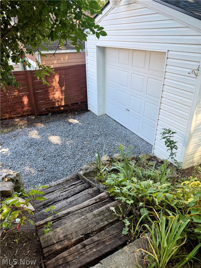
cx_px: 100
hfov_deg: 56.8
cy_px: 134
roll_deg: +0.4
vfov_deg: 71.6
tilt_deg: -28.3
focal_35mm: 24
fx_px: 186
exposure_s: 1/186
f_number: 1.78
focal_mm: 6.76
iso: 64
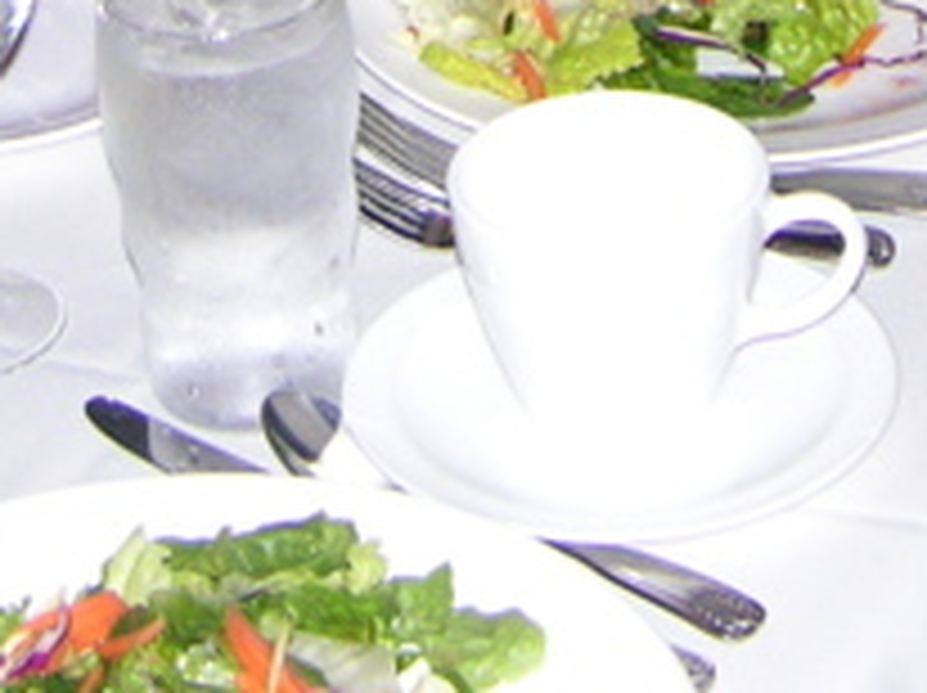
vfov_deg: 7.9
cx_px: 400
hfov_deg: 11.3
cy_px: -920
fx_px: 4681
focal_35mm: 175
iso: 200
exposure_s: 1/60.1
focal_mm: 9
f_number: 2.8
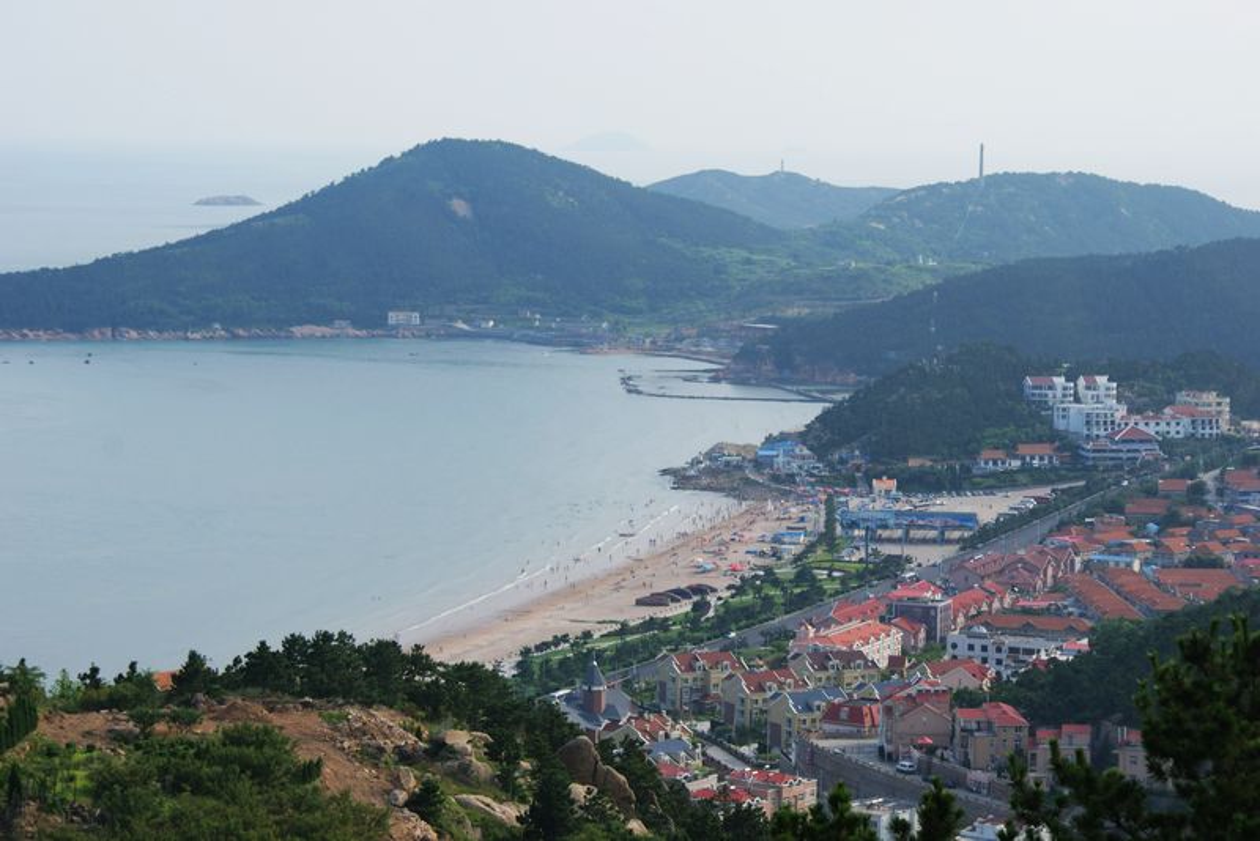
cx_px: 630
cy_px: 420
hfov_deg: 19.4
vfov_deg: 13.1
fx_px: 3676
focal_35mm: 105
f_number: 9
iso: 100
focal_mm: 70
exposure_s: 1/160
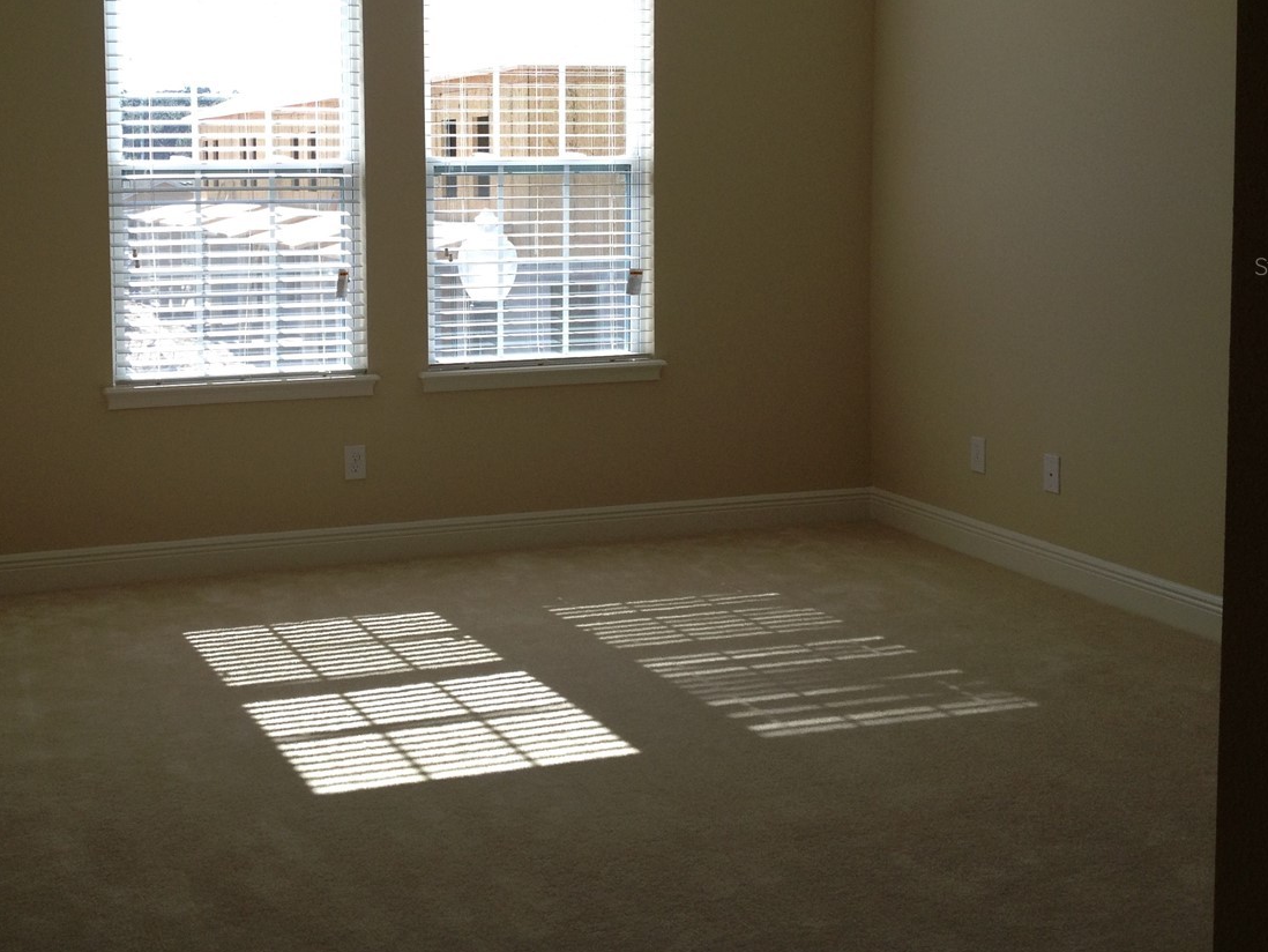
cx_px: 440
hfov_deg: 37.1
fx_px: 1869
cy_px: 266
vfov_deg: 28.2
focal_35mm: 51
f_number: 2.4
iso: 50
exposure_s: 1/358
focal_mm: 4.28
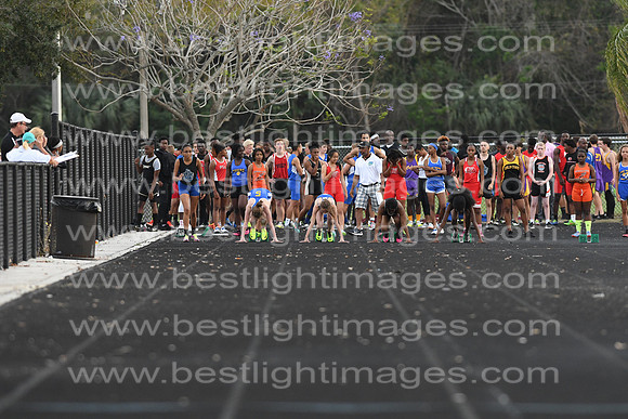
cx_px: 314
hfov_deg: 4.6
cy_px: 210
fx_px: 7851
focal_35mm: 450
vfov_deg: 3.1
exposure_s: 1/1600
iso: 1600
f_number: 4
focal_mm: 300
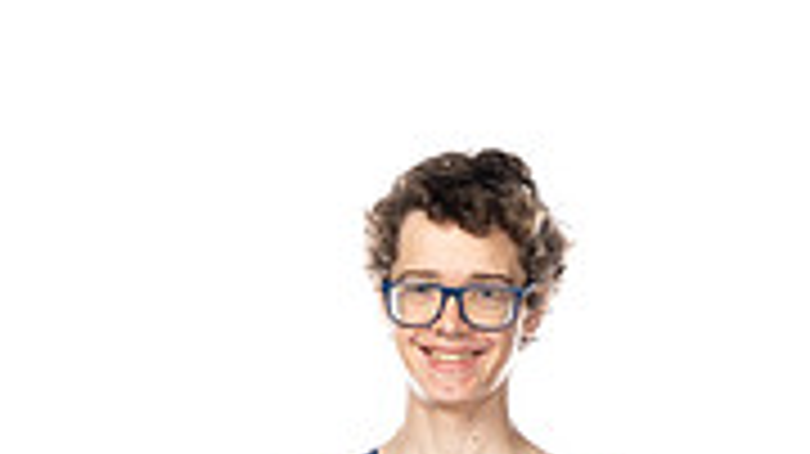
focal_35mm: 160
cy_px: 998
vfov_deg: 7.2
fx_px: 3434
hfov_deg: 13.4
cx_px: 436
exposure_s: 1/250
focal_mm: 61
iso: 640
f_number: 8
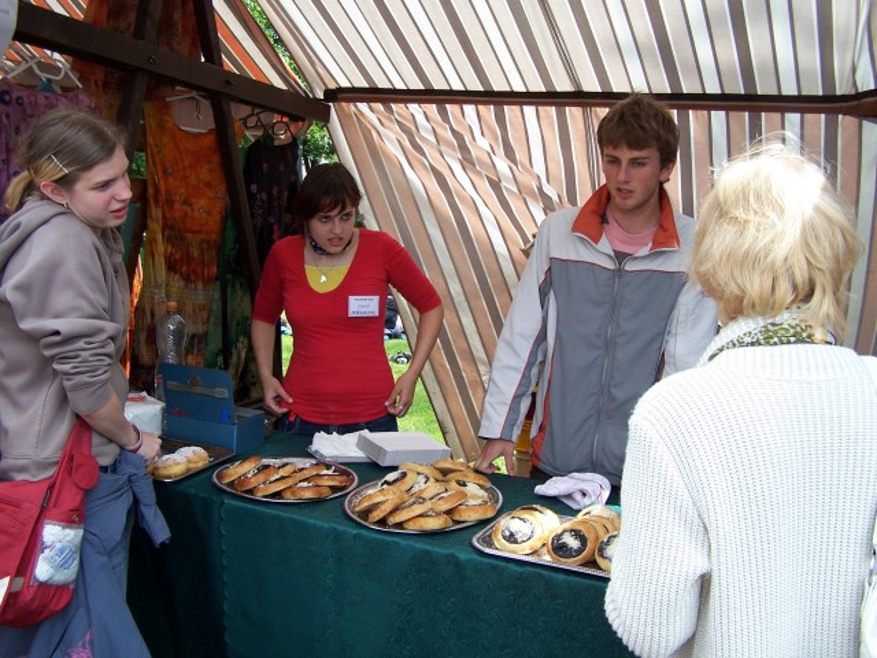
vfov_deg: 37.7
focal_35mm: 38
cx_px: 438
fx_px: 963
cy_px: 329
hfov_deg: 49.0
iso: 80
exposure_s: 1/250
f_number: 2.8
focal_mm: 6.3
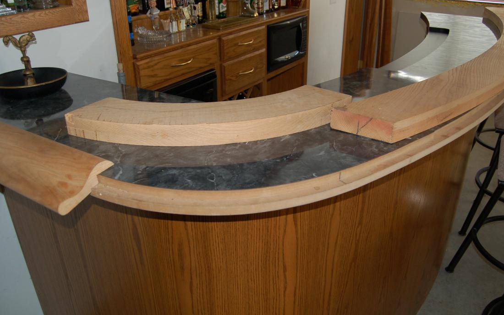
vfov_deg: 41.8
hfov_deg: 62.9
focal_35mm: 30
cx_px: 268
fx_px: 412
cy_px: 146
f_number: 3.5
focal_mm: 18
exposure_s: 1/60
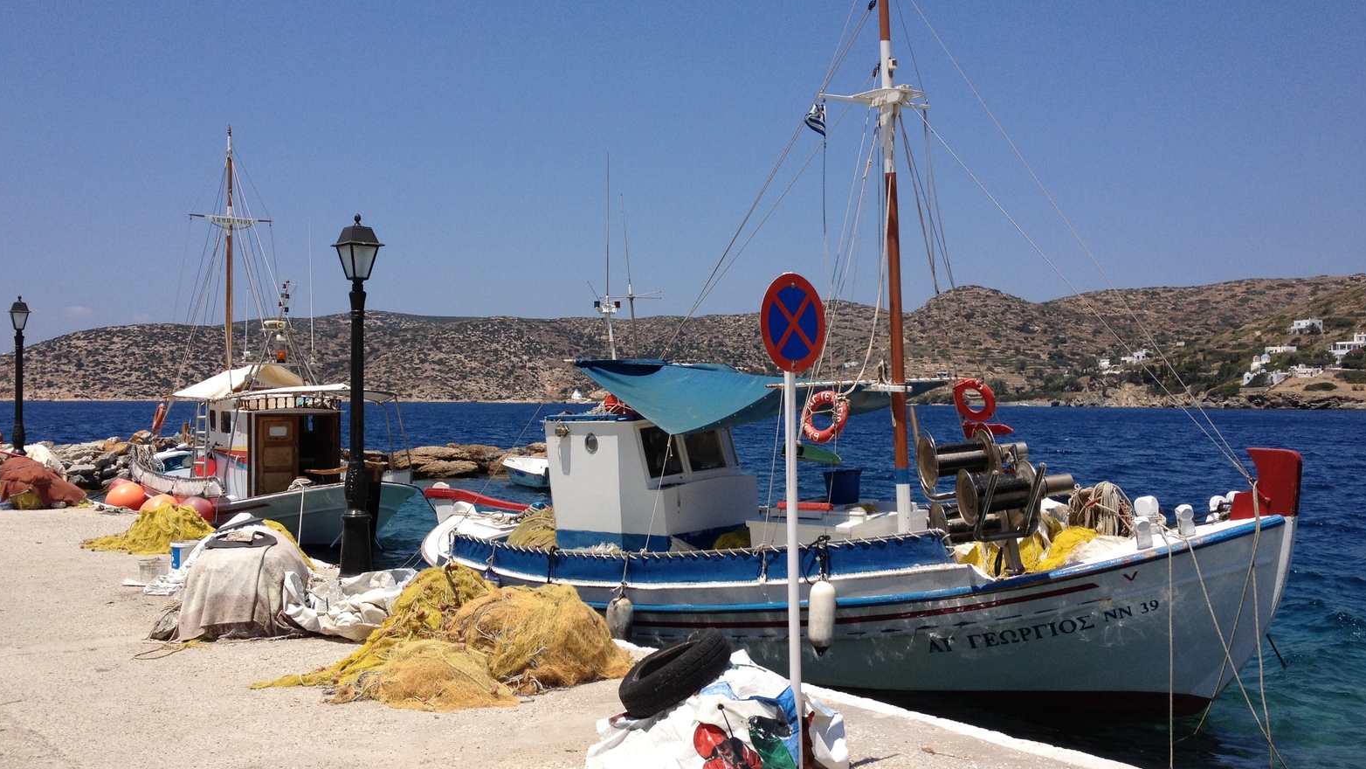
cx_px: 680
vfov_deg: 30.4
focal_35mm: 39
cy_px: 384
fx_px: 1413
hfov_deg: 51.6
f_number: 2.4
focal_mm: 4.28
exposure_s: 1/2762
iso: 50
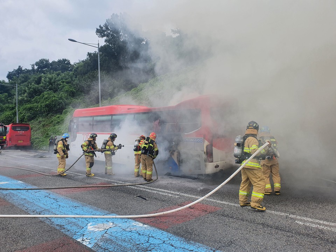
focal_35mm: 26
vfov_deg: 53.1
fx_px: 252
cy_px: 126
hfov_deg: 67.3
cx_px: 168
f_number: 2.4
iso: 50
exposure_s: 1/1384
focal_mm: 4.32
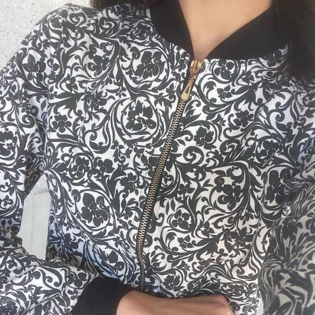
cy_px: 221
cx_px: 171
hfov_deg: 42.8
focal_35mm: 39
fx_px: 402
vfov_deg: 42.0
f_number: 2.2
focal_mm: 2.71
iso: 64
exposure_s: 1/122
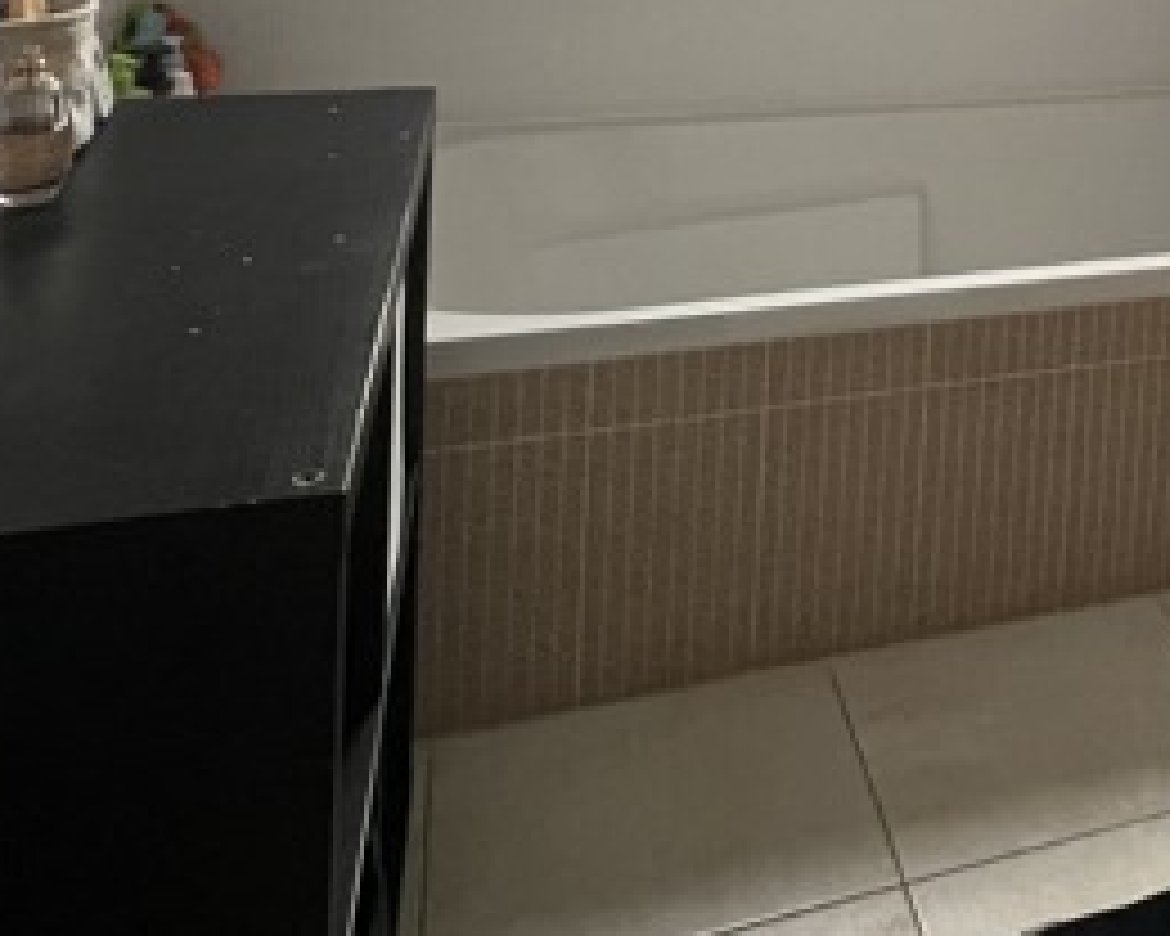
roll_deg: -3.3
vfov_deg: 31.3
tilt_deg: -4.3
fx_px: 1350
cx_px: 1084
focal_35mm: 39
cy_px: -220
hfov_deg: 42.4
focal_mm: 1.57
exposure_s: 1/69
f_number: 1.8
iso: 250
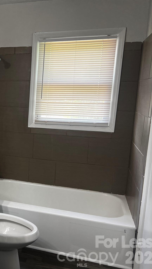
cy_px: 135
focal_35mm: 38
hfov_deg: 28.2
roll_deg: -1.3
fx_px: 272
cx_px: -18
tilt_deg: -10.0
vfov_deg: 52.8
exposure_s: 1/120
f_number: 1.5
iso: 125
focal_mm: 5.7
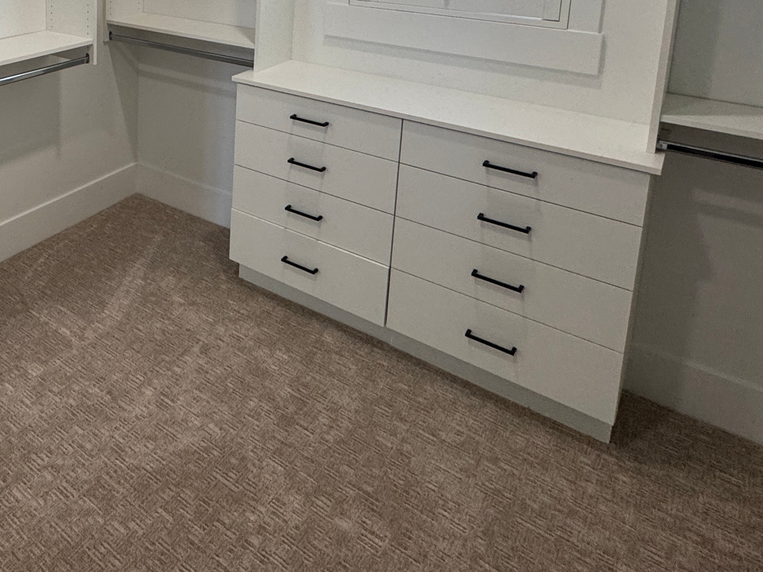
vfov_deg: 41.0
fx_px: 661
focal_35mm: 30
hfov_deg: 52.5
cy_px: 4
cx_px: 73
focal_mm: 2.22
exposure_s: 1/120
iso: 160
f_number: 2.2
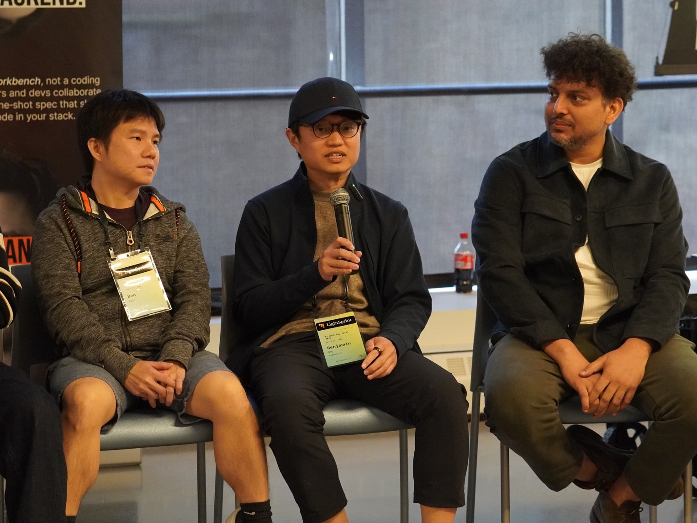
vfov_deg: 11.6
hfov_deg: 15.4
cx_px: 399
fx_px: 2569
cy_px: 266
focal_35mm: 128
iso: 6400
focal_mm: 75
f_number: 3.5
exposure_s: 1/160
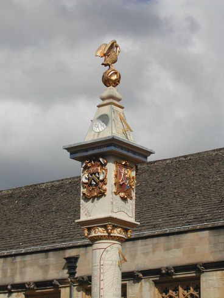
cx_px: 112
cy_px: 149
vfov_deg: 17.3
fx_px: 983
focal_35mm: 114
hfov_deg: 13.0
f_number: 13.4
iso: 100
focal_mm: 24
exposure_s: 1/189
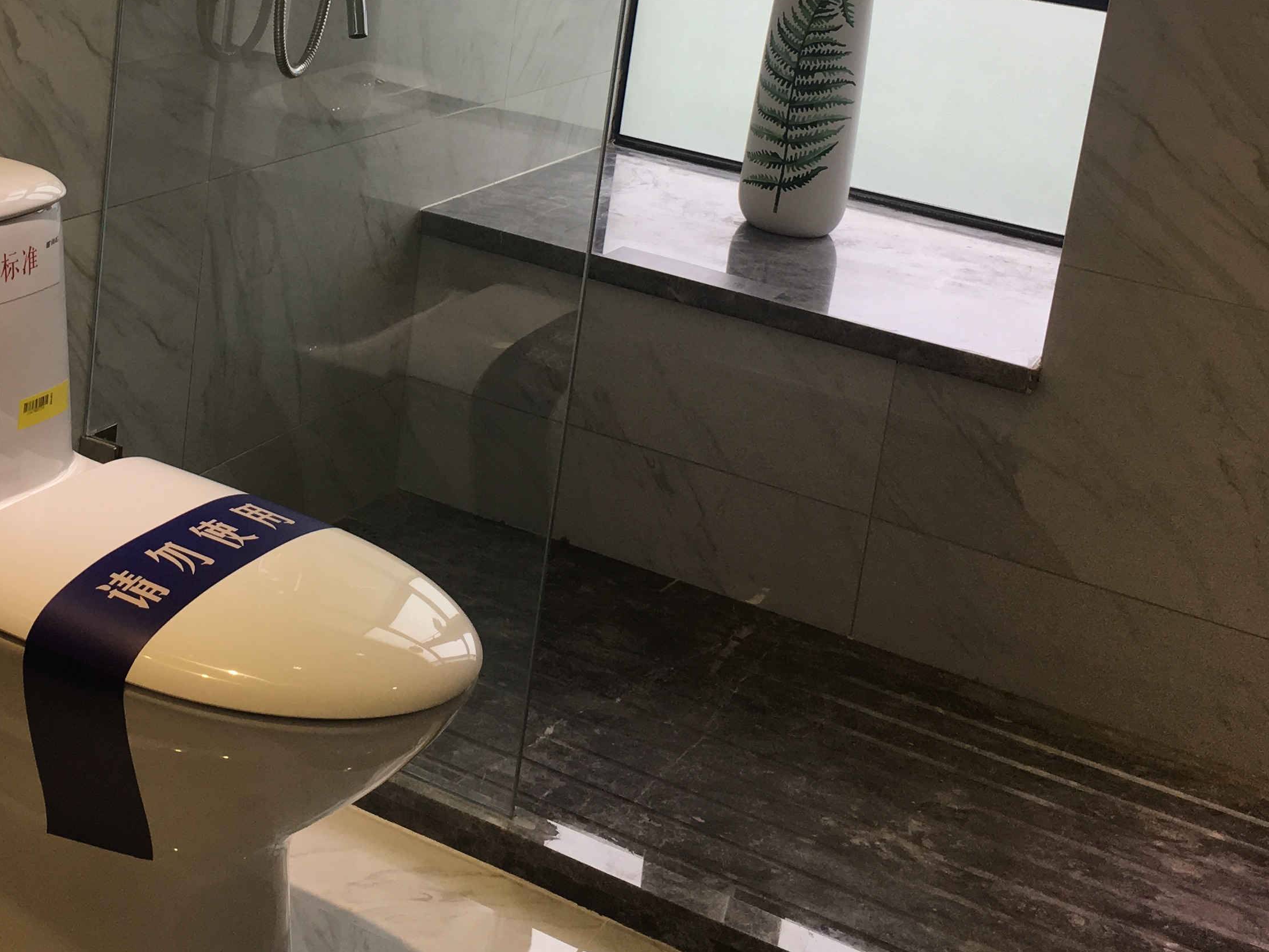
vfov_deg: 26.7
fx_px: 1943
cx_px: 385
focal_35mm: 53
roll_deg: -6.5
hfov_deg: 35.7
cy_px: 112
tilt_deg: -11.6
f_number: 2.2
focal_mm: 4.15
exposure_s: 1/100
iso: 32
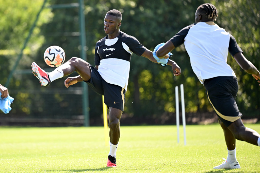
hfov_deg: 10.8
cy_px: 86
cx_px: 130
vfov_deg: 7.2
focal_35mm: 190
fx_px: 1372
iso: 400
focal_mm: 190
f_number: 2.8
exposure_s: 1/1600
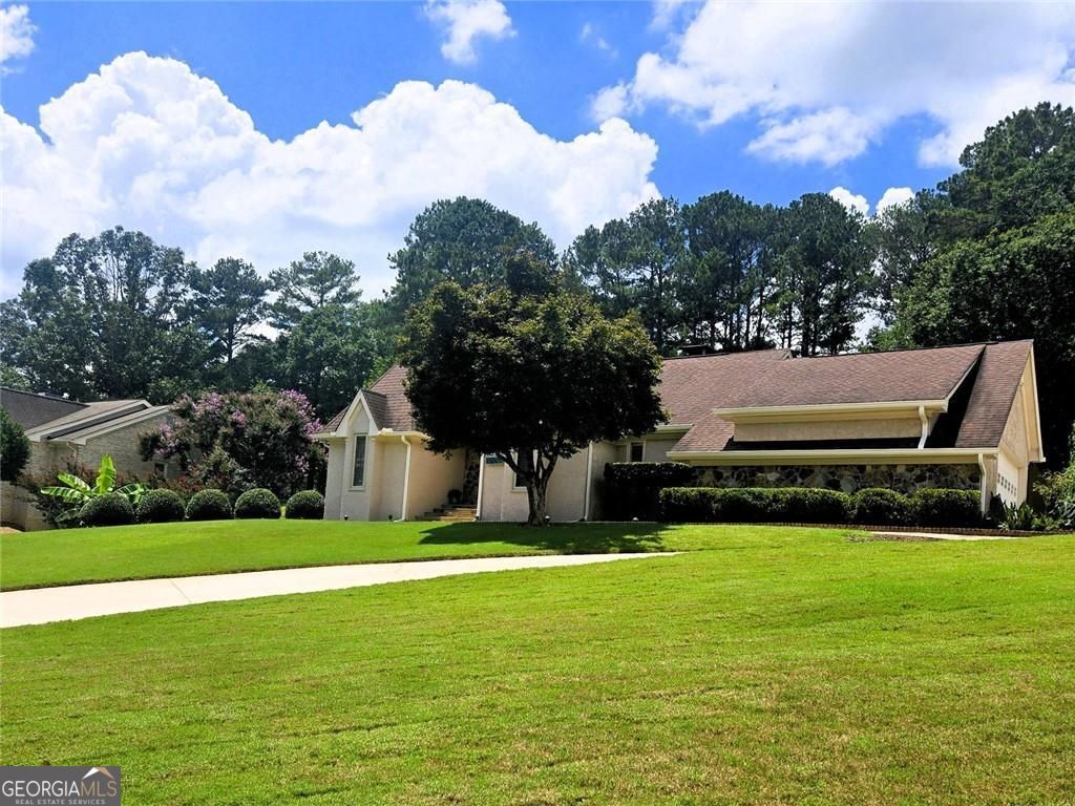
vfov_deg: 58.9
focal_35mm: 23
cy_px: 403
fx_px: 714
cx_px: 538
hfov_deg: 73.9
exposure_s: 1/2259
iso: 25
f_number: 1.8
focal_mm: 5.4
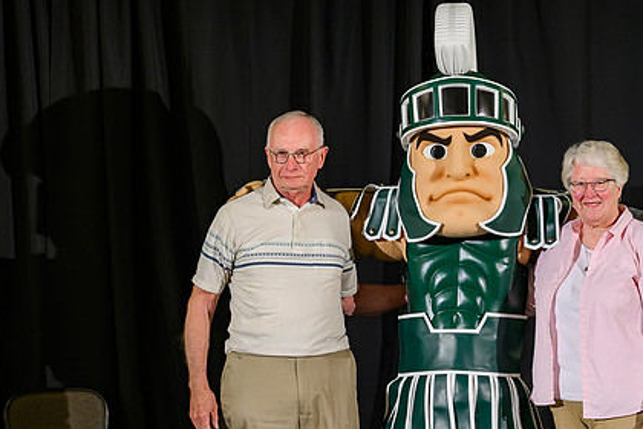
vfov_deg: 11.1
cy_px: 256
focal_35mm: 124
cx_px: 426
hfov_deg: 16.5
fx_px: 2215
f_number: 2.8
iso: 1000
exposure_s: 1/320
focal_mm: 83
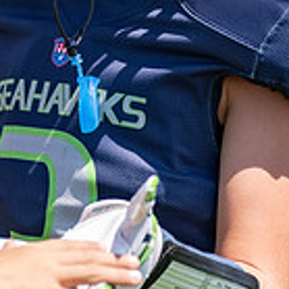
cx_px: 73
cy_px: 12
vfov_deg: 3.5
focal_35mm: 505
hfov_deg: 3.5
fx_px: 4770
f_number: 2.8
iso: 100
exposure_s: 1/1250
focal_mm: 126
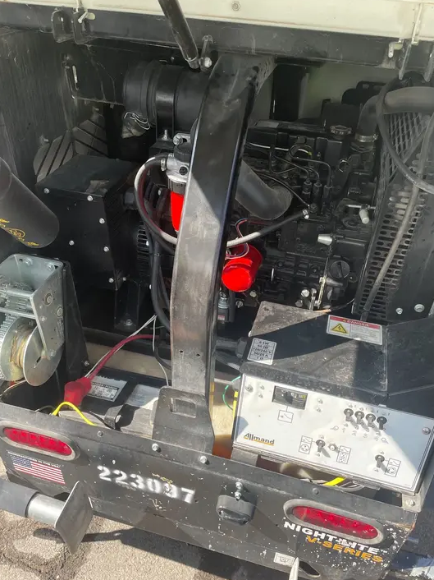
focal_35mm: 27
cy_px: 295
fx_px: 452
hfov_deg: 51.3
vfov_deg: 65.3
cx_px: 221
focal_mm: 4.2
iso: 50
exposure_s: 1/612
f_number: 1.6
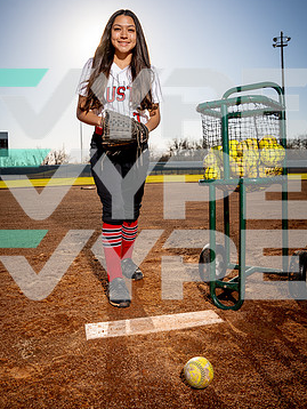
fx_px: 343
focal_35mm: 29
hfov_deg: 48.3
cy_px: 185
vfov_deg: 61.5
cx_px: 151
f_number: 7.1
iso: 100
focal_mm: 24
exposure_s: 1/250
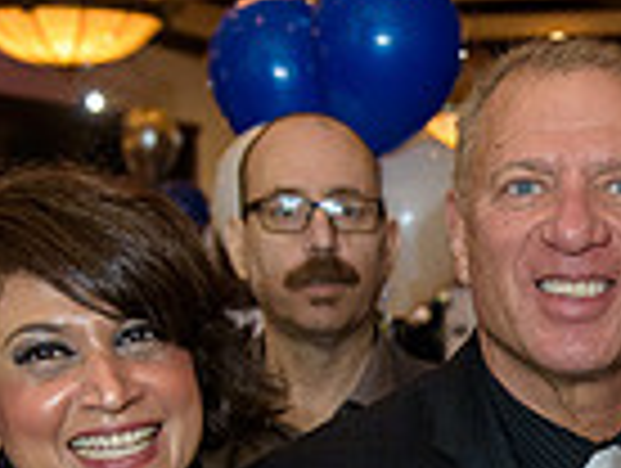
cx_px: 860
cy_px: 628
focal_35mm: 129
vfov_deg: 11.2
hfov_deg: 14.5
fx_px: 2318
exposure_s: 1/125
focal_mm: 32
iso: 1600
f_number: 3.2
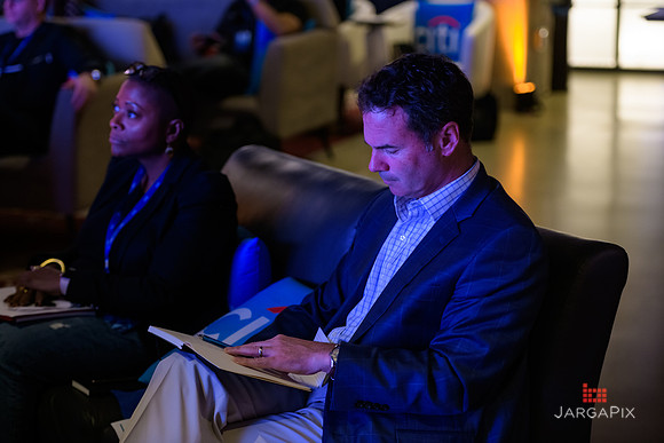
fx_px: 1513
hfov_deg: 24.8
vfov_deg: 16.7
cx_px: 332
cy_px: 222
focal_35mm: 82
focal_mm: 82
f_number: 3.2
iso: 1600
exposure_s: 1/60
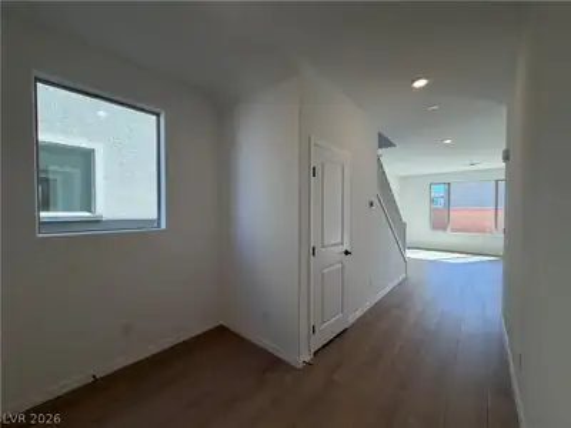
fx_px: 231
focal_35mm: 14
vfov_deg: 85.7
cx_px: 286
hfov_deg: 102.1
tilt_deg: -1.3
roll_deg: -0.1
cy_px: 214
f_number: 2.2
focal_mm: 2.22
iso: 40
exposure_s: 1/120
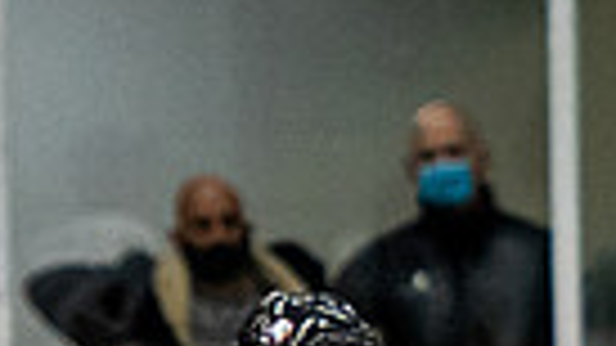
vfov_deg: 1.0
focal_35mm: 1233
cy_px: 643
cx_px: 1148
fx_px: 20136
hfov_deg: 1.7
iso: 1600
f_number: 2.8
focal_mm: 140
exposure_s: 1/640
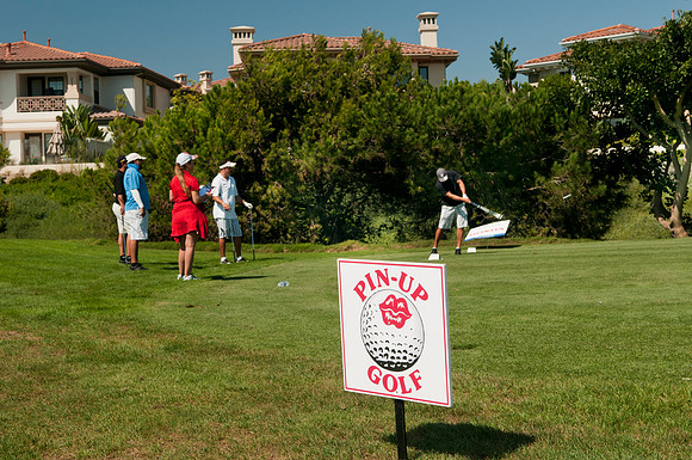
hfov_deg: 35.1
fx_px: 1094
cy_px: 230
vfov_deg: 23.7
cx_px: 346
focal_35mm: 57
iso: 200
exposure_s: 1/320
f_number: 9
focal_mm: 38
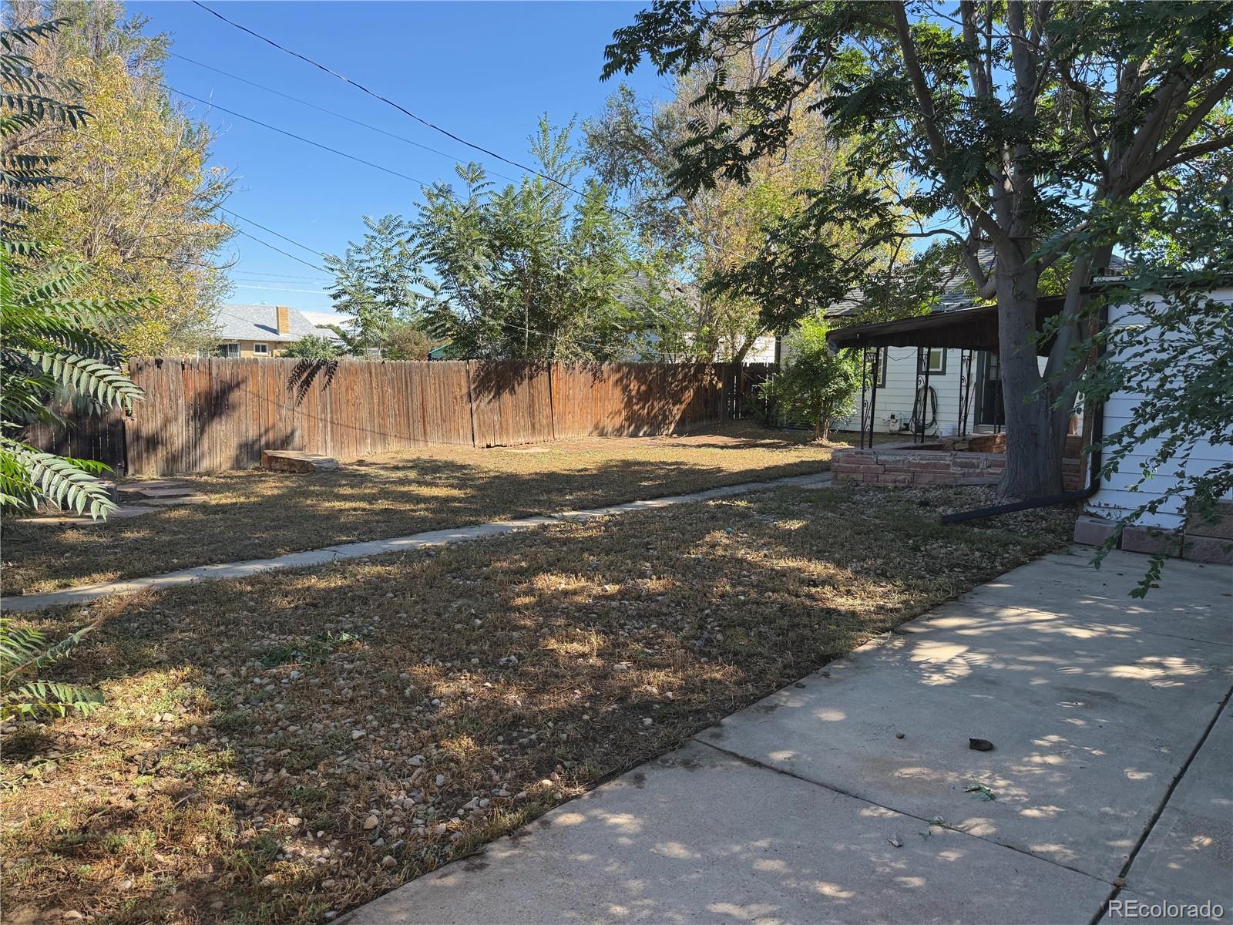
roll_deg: -0.7
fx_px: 855
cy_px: 462
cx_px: 616
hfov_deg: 71.6
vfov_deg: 56.8
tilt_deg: -3.5
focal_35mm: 24
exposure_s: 1/1464
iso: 100
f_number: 1.78
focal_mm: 6.76
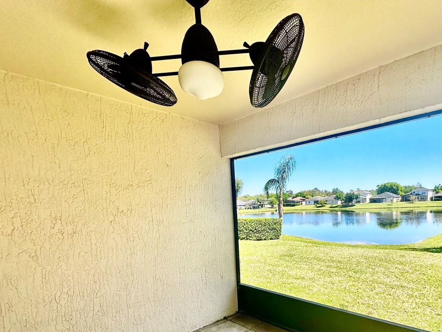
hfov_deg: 80.9
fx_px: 255
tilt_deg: -6.9
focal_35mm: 20
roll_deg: +1.5
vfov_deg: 63.3
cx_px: 263
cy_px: 236
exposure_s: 1/647
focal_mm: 2.22
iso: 40
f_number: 2.2
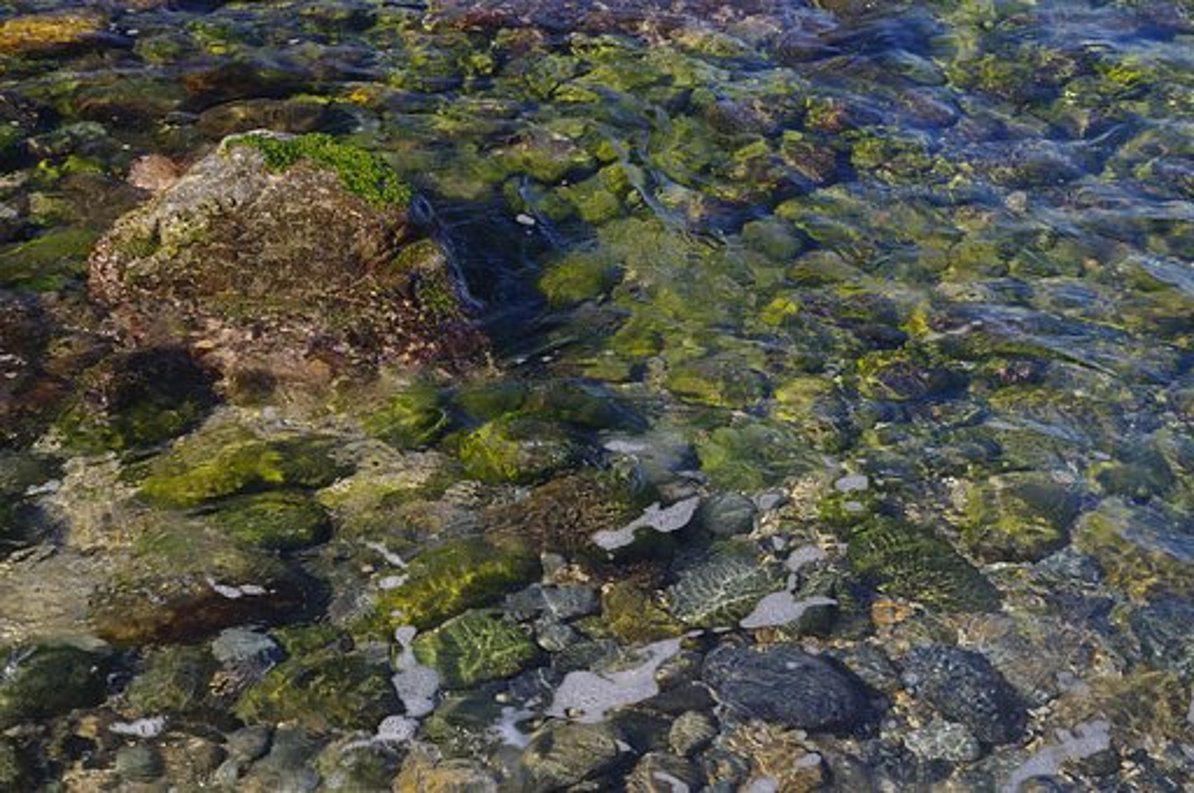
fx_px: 1789
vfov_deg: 25.0
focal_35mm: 54
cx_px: 597
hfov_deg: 36.9
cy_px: 396
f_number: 9
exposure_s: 1/80
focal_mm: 36
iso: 200
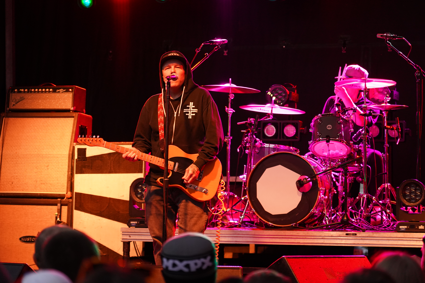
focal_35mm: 105
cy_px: 142
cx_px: 212
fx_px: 1239
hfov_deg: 19.5
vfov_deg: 13.0
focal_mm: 105
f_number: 4
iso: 4000
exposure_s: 1/160
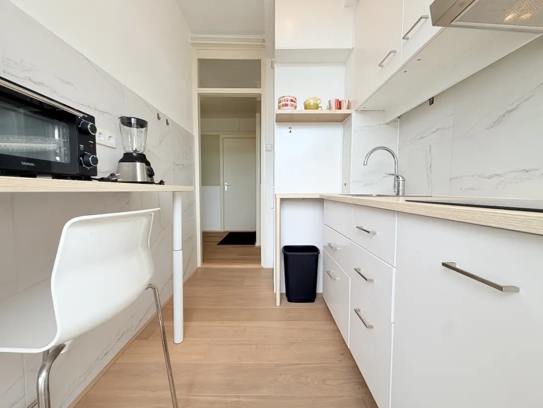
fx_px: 220
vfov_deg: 85.7
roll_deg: +0.3
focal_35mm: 14
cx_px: 272
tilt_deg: -1.5
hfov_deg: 102.1
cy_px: 204
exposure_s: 1/100
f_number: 2.2
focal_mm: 2.22
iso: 50
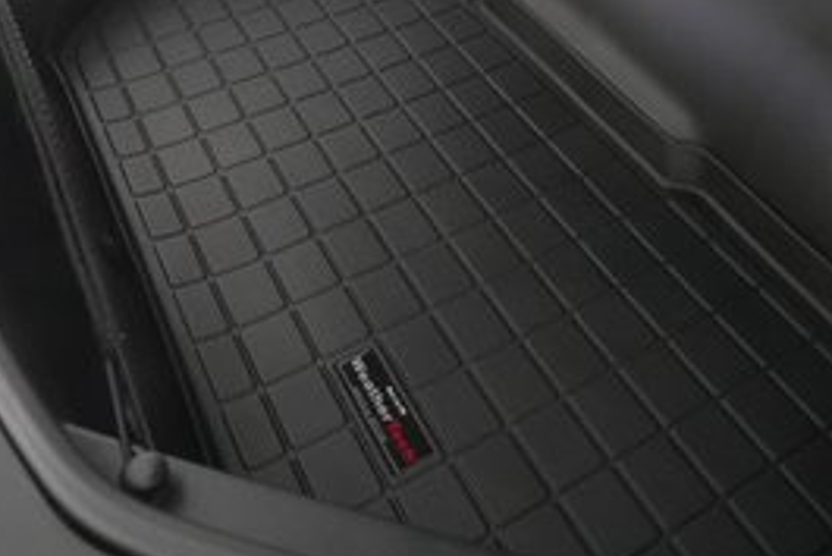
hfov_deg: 46.3
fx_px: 948
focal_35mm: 41
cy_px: 140
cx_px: 584
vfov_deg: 32.1
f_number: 5
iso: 10000
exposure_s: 1/100
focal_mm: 17
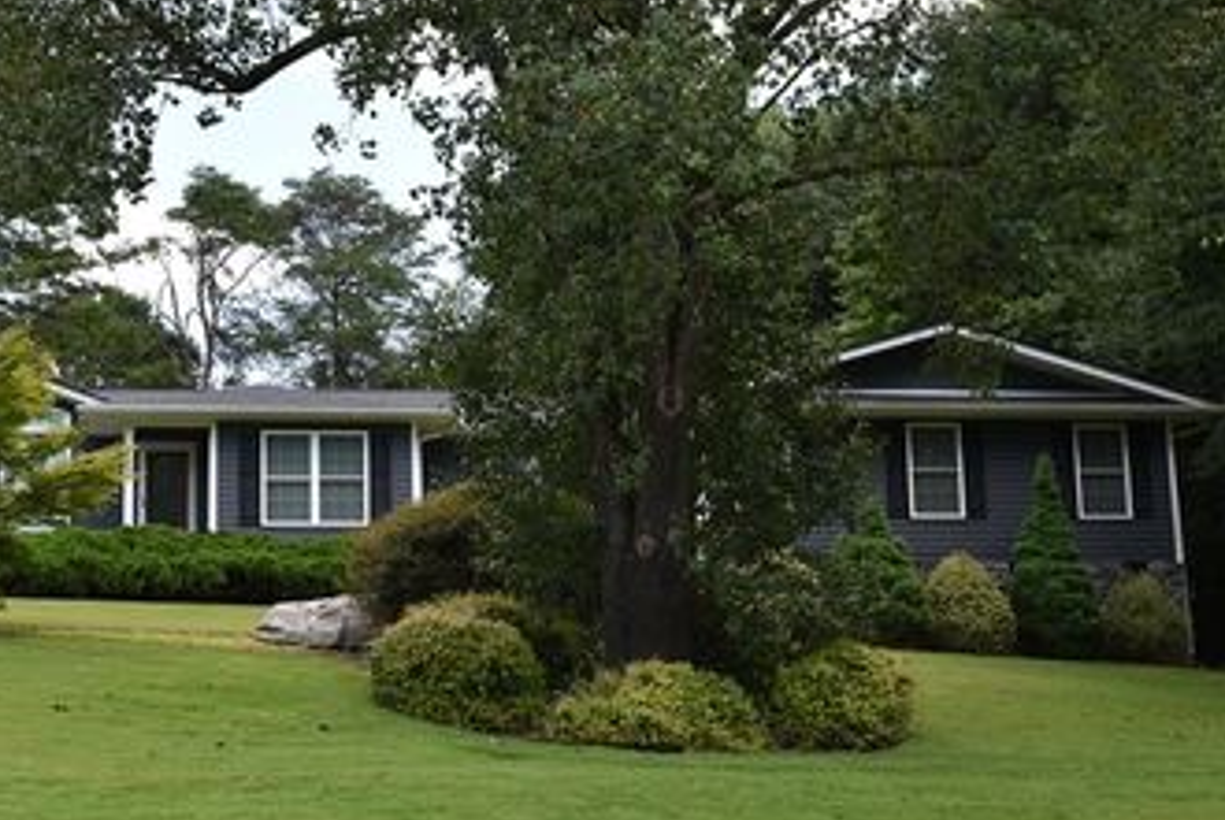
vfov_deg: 25.6
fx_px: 1806
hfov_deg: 36.9
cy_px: 442
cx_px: 375
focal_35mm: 53
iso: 125
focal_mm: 35
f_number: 5.6
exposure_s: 1/125
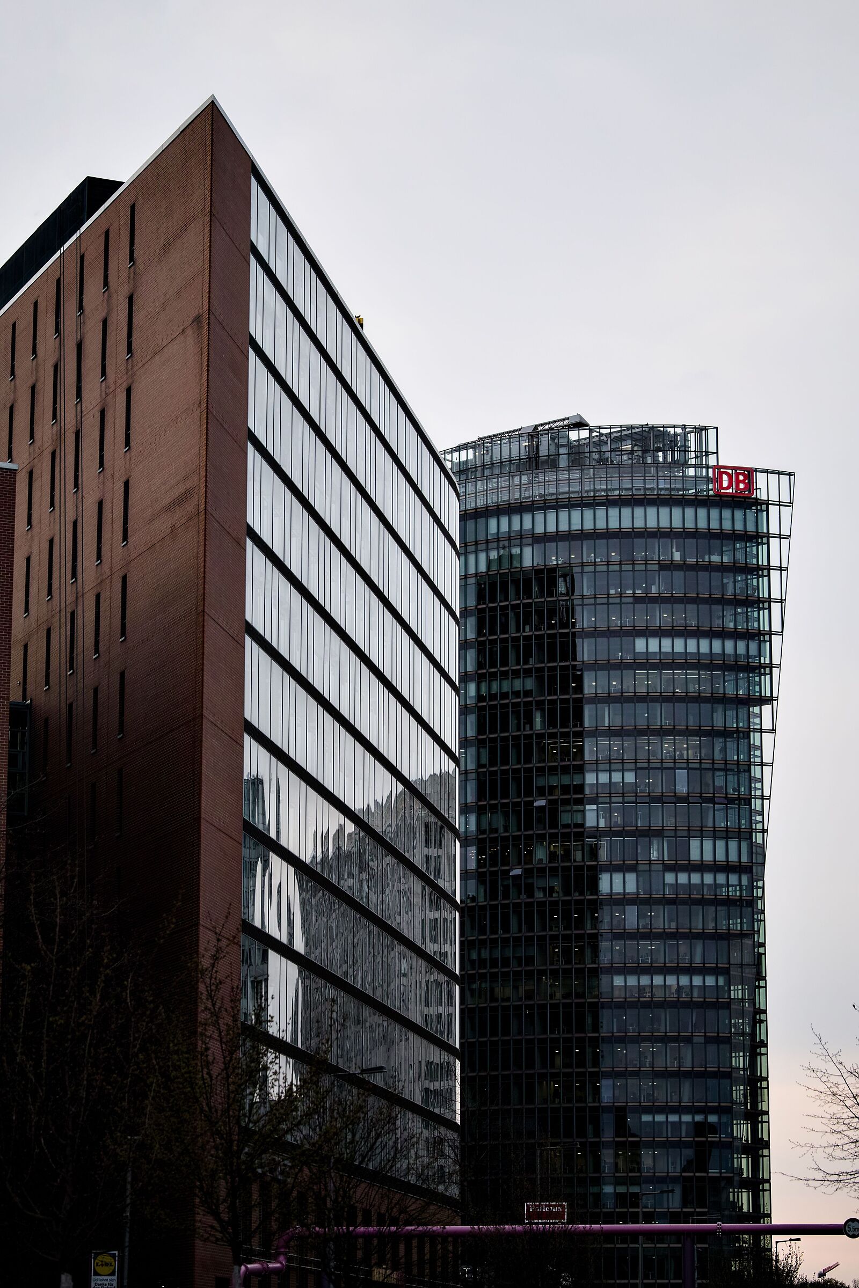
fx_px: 3328
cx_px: 430
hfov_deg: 14.7
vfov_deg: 21.9
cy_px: 644
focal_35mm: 93
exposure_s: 1/250
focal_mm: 70
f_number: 2.8
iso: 100
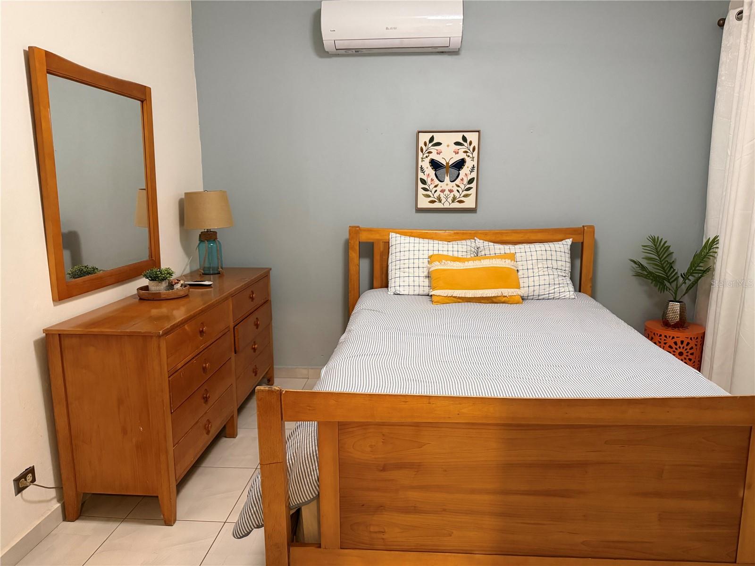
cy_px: 283
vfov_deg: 56.8
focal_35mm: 24
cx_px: 378
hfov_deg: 71.6
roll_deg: +0.6
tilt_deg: -9.8
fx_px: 523
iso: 500
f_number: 1.78
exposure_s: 1/60
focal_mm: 6.76
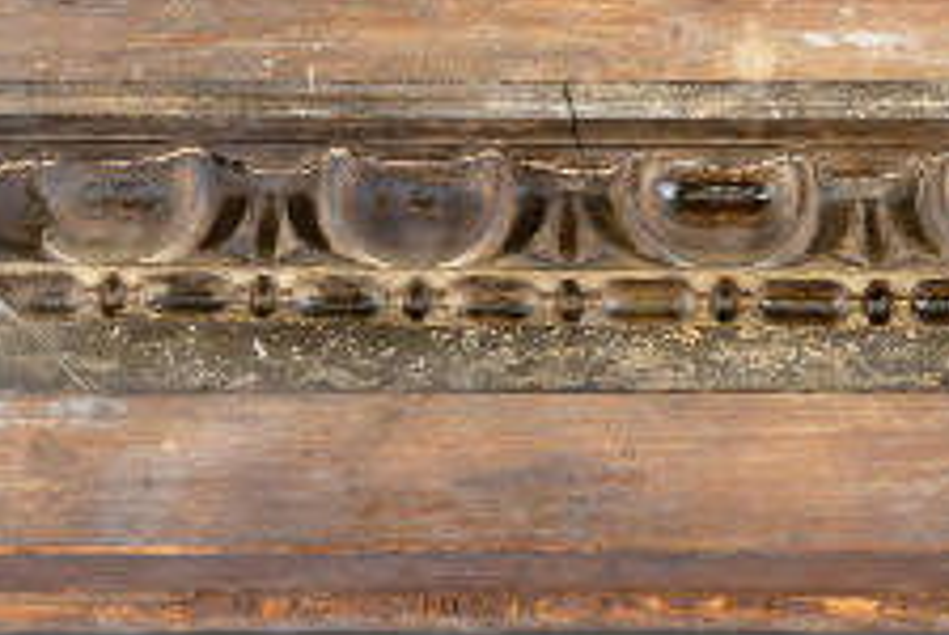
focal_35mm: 134
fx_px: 3537
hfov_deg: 15.3
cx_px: 508
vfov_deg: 10.3
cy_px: 182
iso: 100
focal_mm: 60
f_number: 8
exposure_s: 1/4
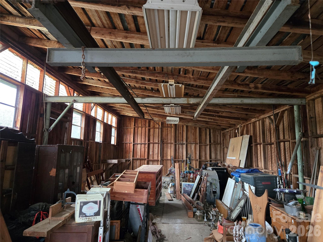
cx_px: 162
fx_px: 215
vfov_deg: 58.9
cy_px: 121
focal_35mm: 23
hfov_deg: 73.9
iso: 1000
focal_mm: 5.4
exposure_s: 1/60
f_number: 1.8
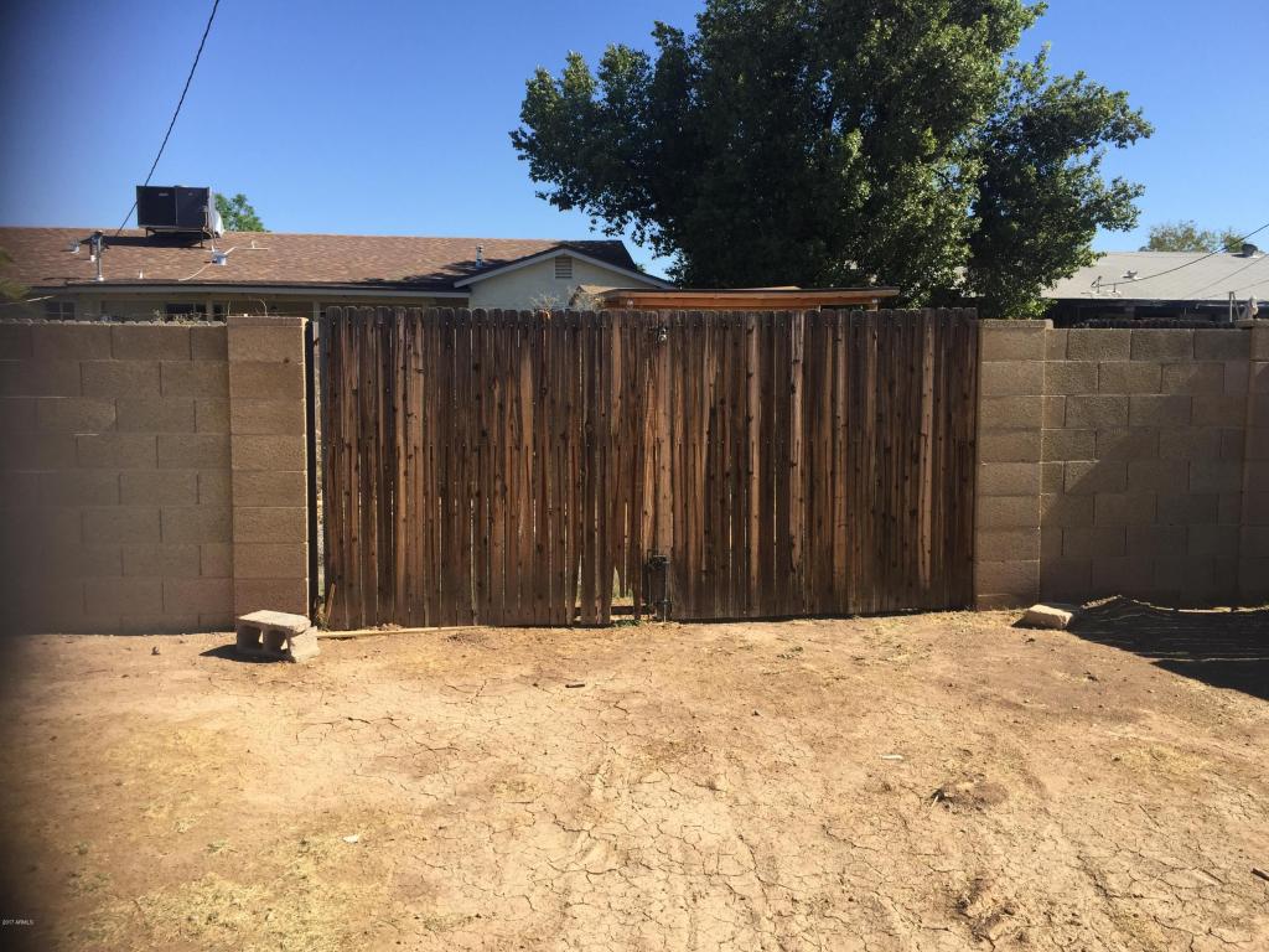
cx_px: 634
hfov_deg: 61.7
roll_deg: -1.2
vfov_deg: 48.2
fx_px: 1063
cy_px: 476
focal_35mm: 29
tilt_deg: -5.4
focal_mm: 4.15
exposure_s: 1/1199
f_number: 2.2
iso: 32
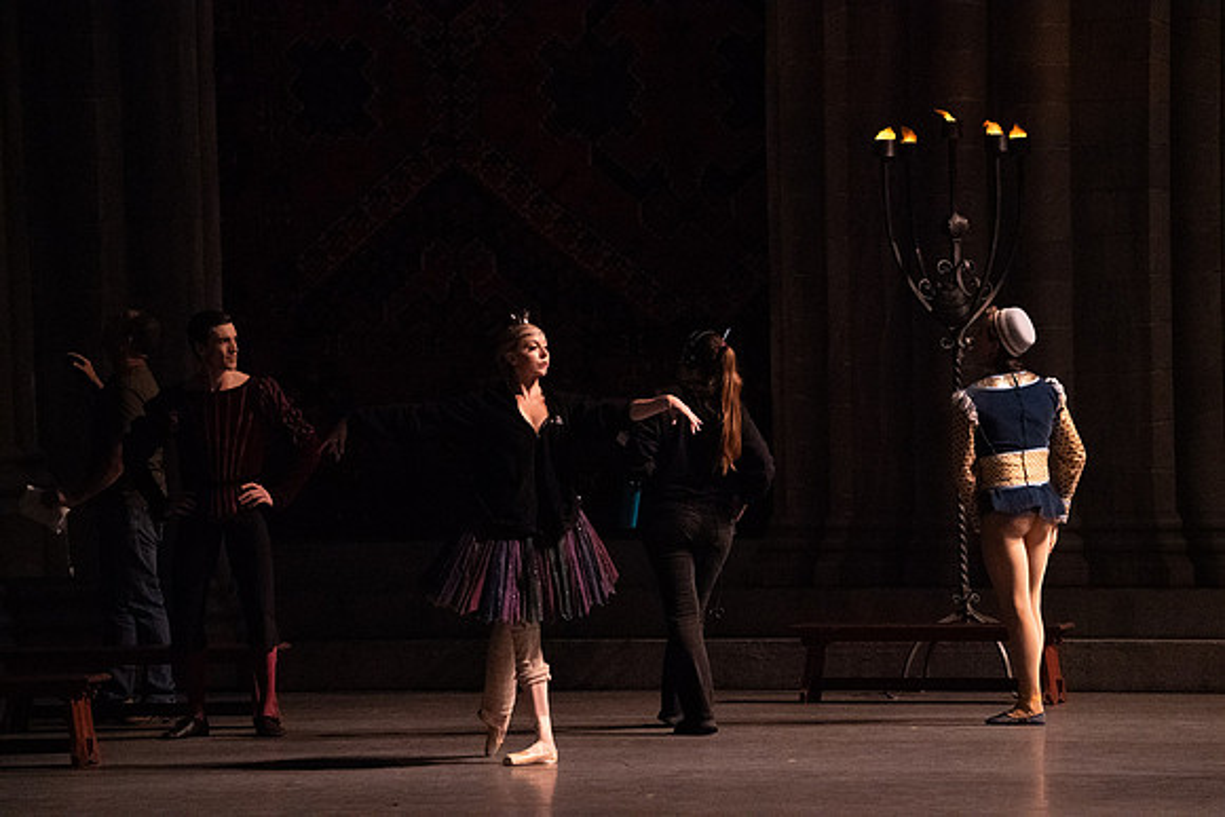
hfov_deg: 10.3
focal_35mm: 200
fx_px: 6807
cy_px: 408
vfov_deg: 6.9
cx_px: 612
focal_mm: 200
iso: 25600
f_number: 6.3
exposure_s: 1/320
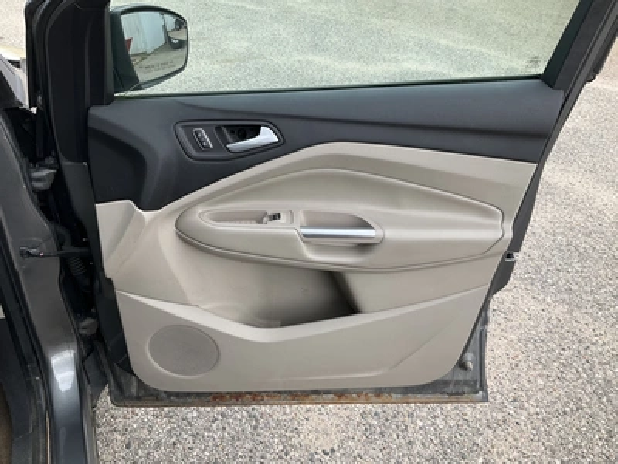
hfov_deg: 61.7
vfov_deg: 48.2
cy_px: 232
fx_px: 518
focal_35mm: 29
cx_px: 309
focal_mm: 3
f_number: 1.8
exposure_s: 1/465
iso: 25
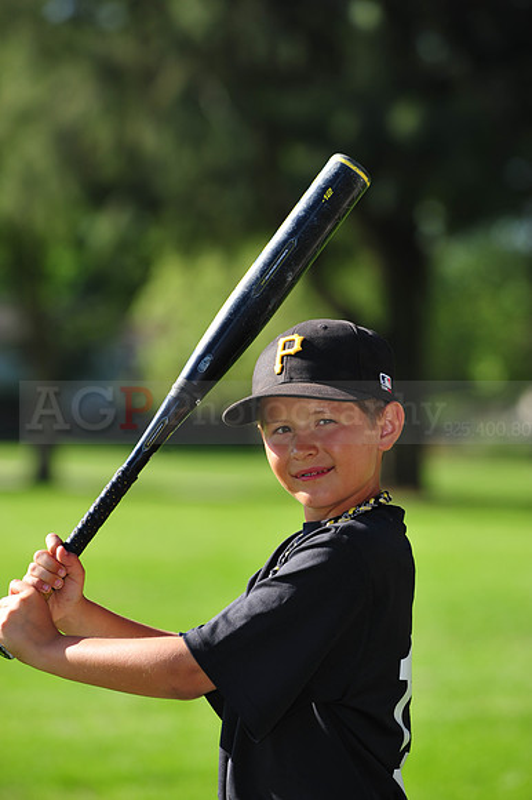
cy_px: 400
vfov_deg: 11.8
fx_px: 3884
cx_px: 266
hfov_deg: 7.8
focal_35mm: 175
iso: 200
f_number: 5
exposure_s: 1/640
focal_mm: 175
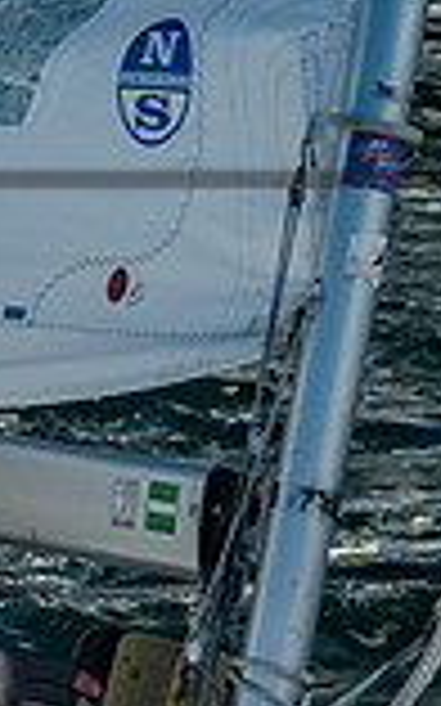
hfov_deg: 2.9
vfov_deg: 4.8
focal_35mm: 439
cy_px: 62
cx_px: -860
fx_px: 8450
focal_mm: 76
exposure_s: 1/400
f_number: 10
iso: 400
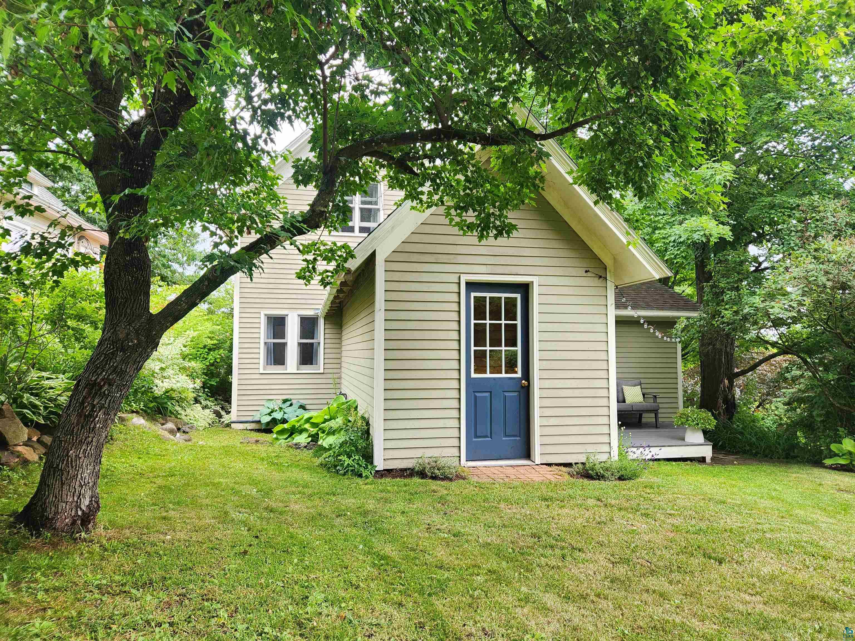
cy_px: 320
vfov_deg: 58.9
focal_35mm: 23
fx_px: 568
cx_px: 428
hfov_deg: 73.9
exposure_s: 1/180
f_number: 1.8
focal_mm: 5.4
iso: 50
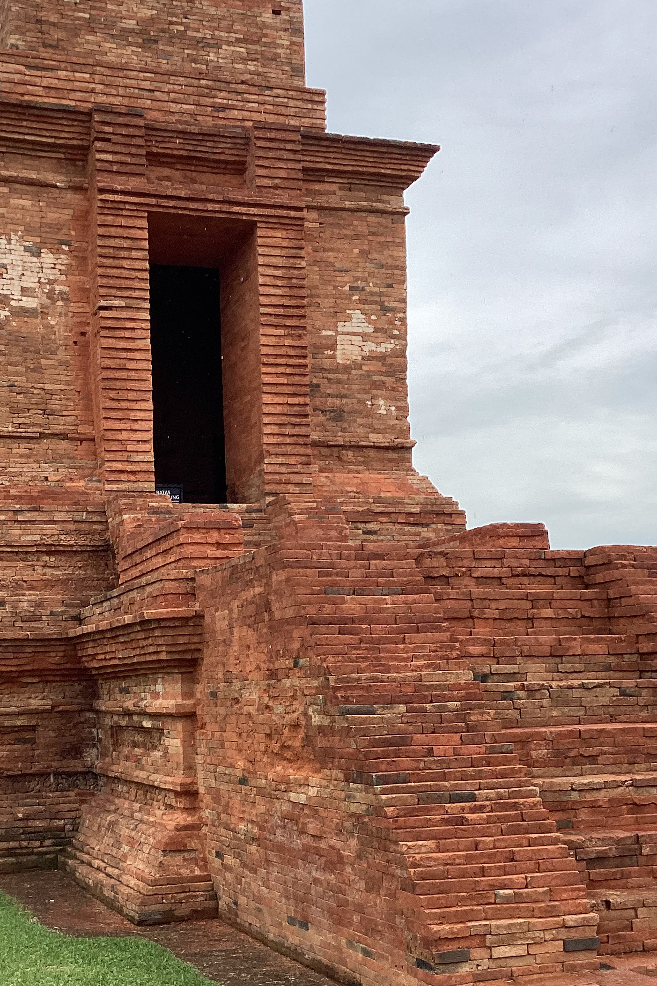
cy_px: 601
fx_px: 1369
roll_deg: +0.6
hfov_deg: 26.9
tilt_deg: +2.8
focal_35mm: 50
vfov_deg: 39.4
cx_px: 255
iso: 25
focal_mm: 3.3
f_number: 2.4
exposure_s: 1/1164
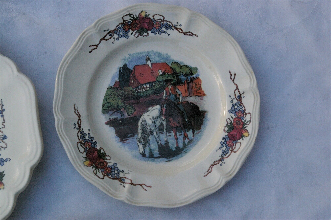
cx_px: 166
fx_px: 358
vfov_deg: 34.2
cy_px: 110
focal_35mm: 39
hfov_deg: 49.6
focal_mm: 26
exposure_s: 1/350
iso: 1600
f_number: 8
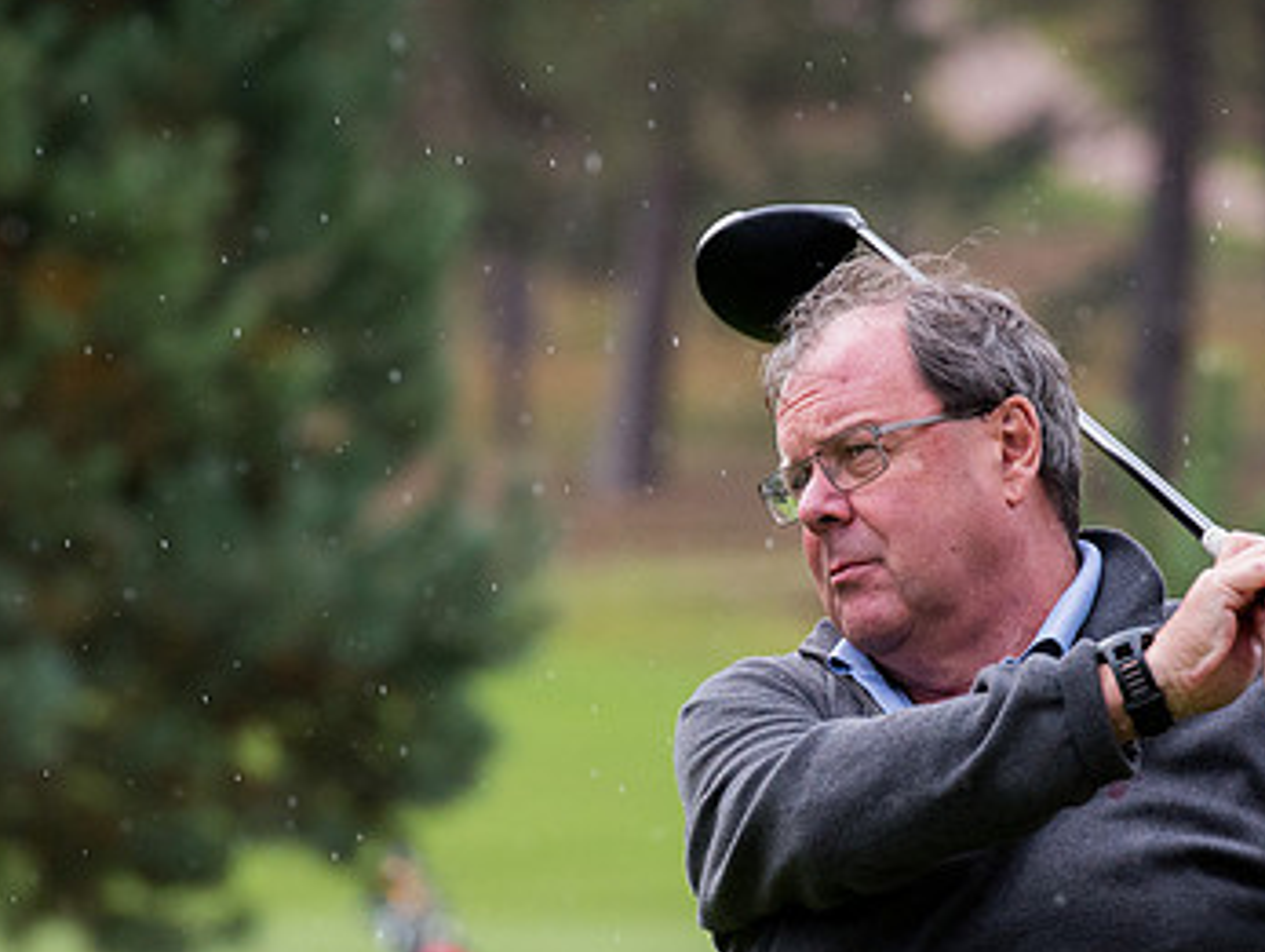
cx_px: 728
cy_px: 599
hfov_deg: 4.4
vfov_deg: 3.3
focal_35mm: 449
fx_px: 16425
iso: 800
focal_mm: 200
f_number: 5
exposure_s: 1/1250
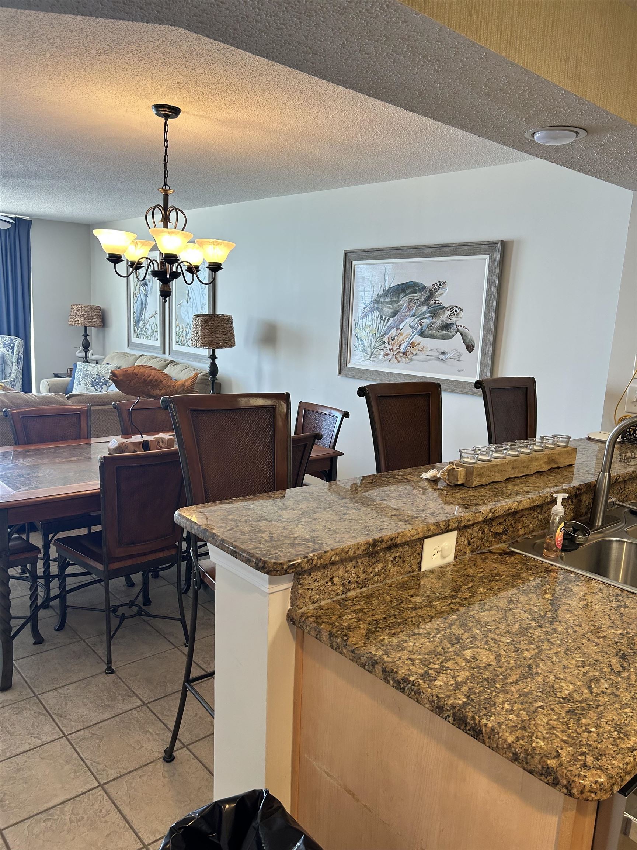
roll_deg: -3.4
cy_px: 425
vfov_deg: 67.3
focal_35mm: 26
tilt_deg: -10.4
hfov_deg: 53.1
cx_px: 318
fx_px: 638
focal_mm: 5.7
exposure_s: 1/120
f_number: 1.5
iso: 80
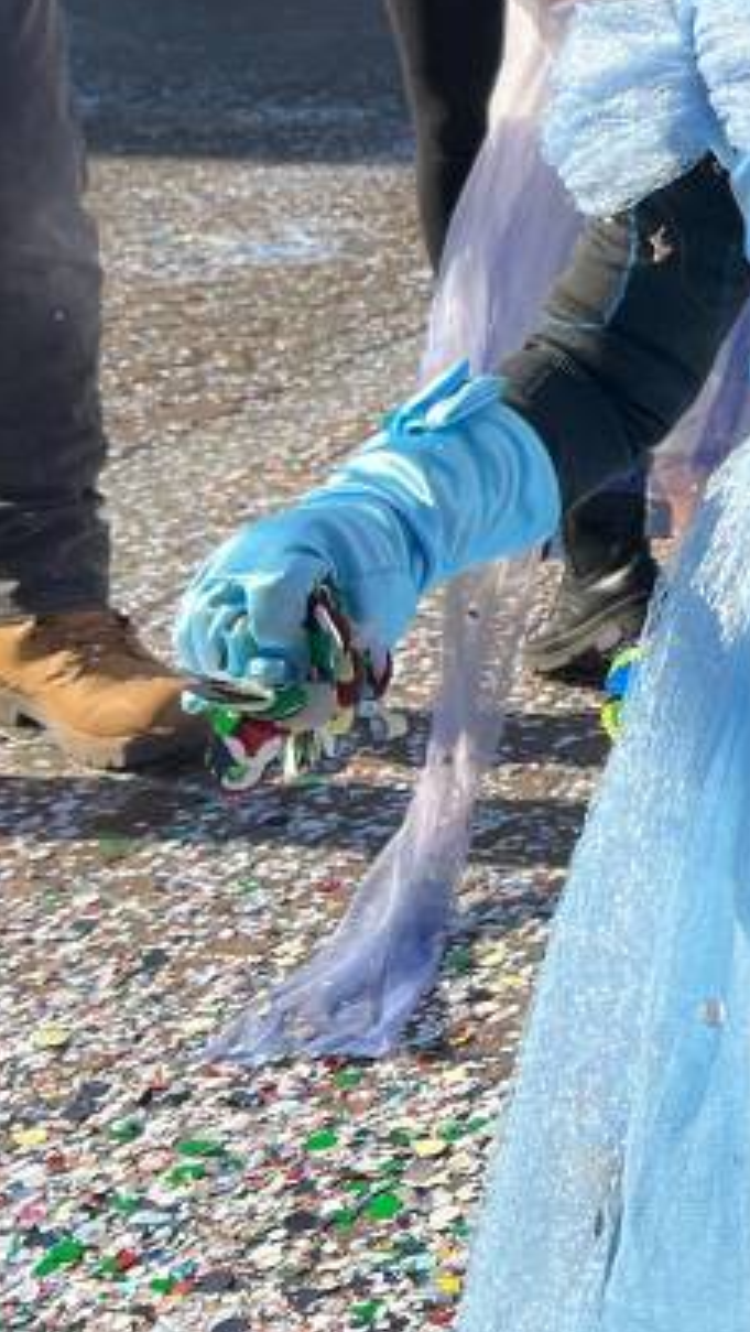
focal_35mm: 72
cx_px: 1421
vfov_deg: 28.3
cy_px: 139
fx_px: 2543
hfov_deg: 14.4
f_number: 1.5
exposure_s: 1/2353
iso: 50
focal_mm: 5.7
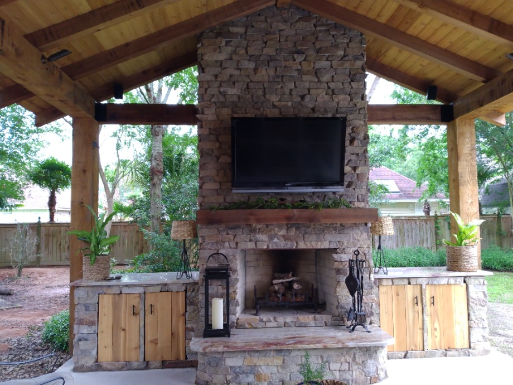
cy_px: 192
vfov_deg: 66.0
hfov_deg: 81.7
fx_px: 296
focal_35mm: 20
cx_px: 256
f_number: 2
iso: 194
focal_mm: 3.54
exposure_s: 1/60
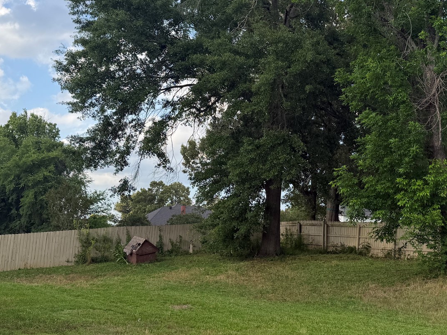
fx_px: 594
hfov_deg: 41.0
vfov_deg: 31.3
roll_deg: -1.4
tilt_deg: +10.1
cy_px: 120
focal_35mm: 46
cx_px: 280
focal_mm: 6.76
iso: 80
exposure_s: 1/1727
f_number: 1.78
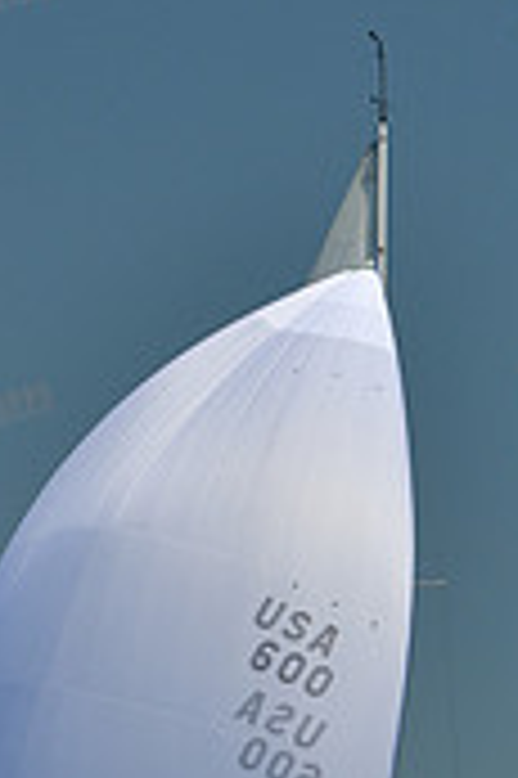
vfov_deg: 6.1
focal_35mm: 336
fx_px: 7266
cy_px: 634
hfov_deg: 4.1
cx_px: 286
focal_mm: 100
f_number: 10
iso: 320
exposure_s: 1/640
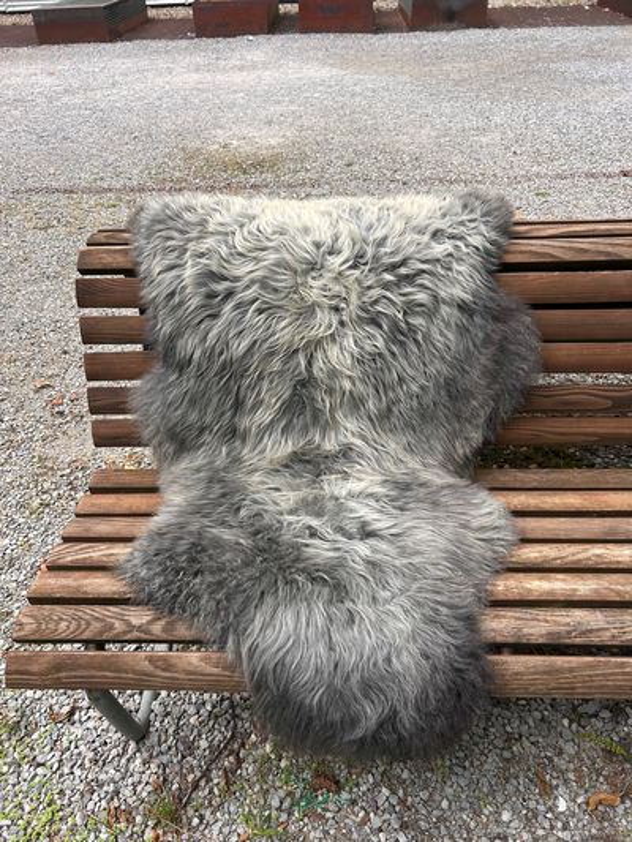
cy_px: 421
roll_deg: +3.5
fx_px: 633
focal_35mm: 26
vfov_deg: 67.3
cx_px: 316
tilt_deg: -38.6
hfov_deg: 53.1
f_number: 1.5
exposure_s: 1/581
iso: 50
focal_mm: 5.7
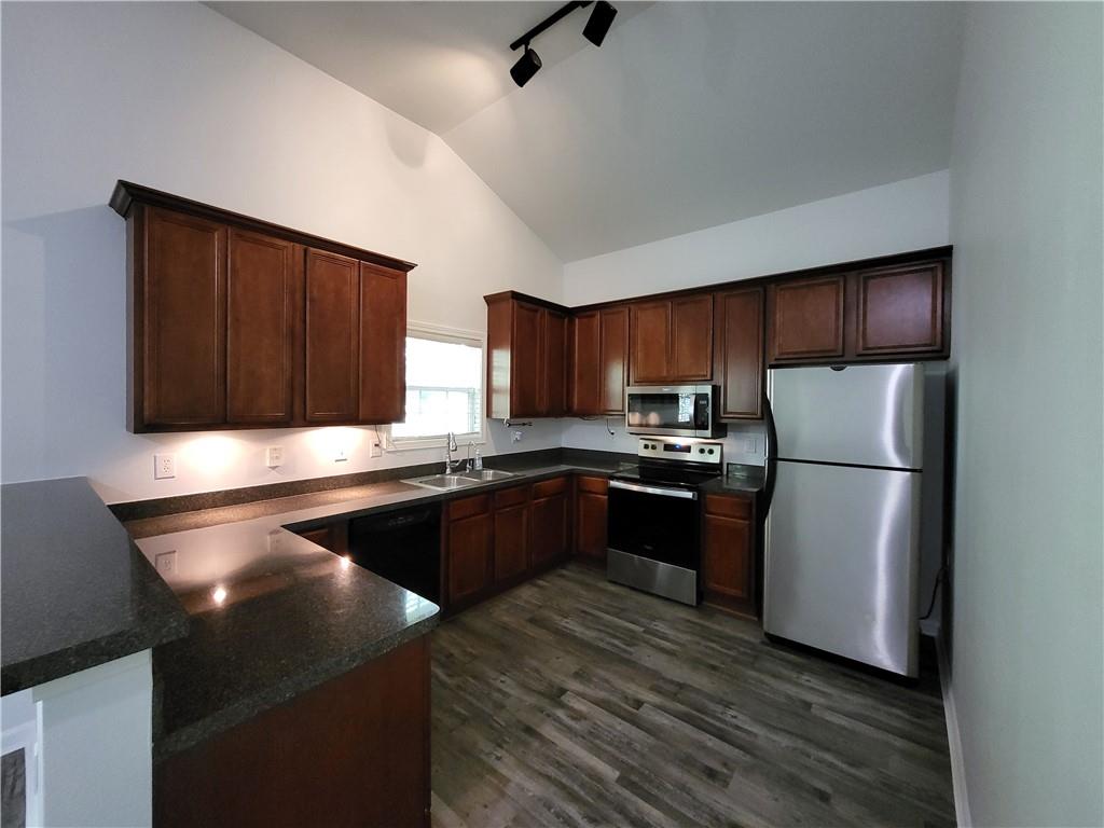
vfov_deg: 89.9
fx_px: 415
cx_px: 552
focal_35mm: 13
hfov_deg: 106.2
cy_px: 414
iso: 640
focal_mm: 1.74
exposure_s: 1/30
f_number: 2.2
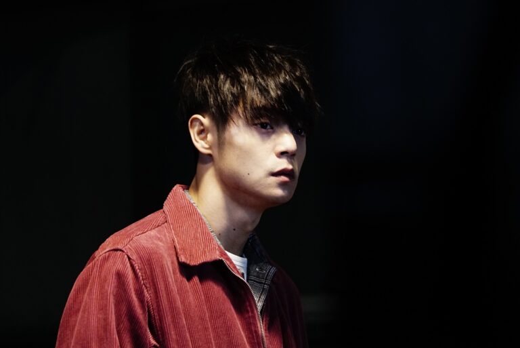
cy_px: 174
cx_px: 260
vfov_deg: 5.7
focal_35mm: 240
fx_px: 3468
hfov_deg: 8.6
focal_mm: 240
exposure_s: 1/30
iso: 6400
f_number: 6.3
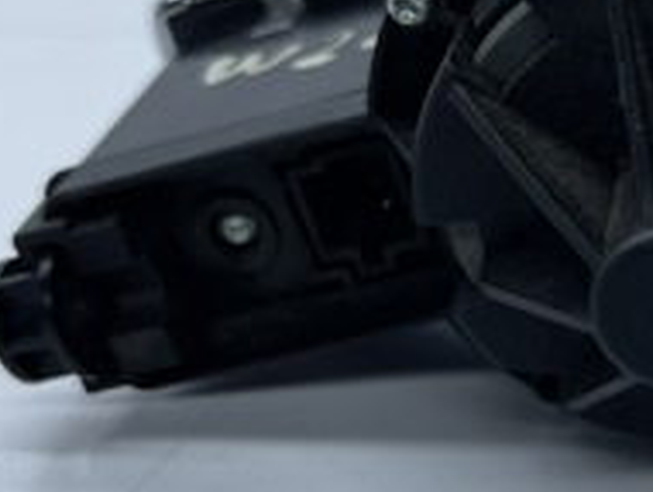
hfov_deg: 22.2
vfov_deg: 17.5
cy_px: 117
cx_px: 691
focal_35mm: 84
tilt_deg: -19.2
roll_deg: -0.8
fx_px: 1587
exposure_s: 1/498
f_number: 1.6
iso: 32
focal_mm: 5.1
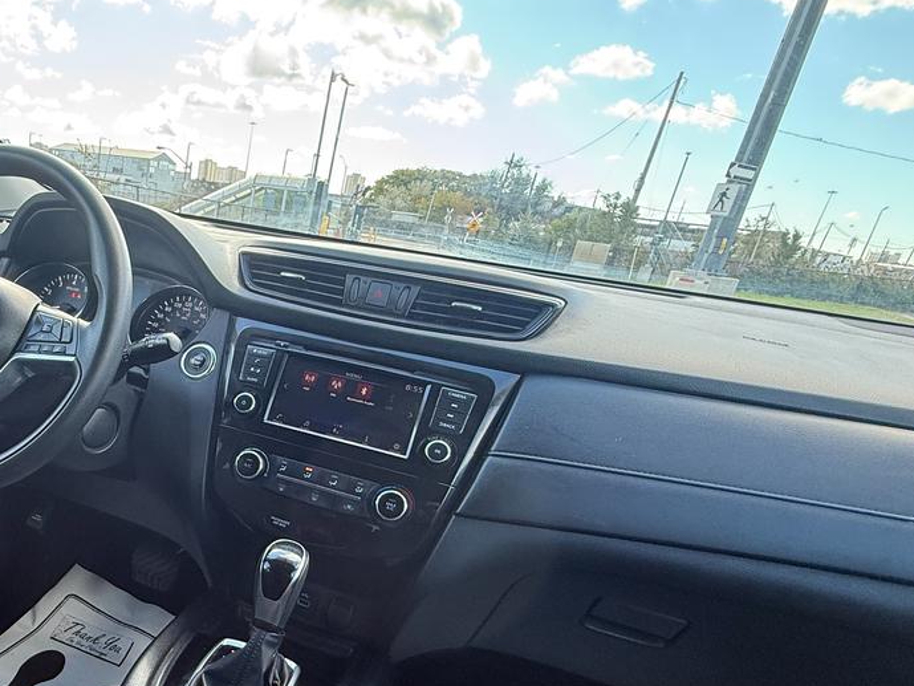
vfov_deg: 51.9
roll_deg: -6.9
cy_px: 467
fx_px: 687
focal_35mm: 26
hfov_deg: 61.2
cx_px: 170
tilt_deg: -23.0
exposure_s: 1/99
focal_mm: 2.22
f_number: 2.2
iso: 125
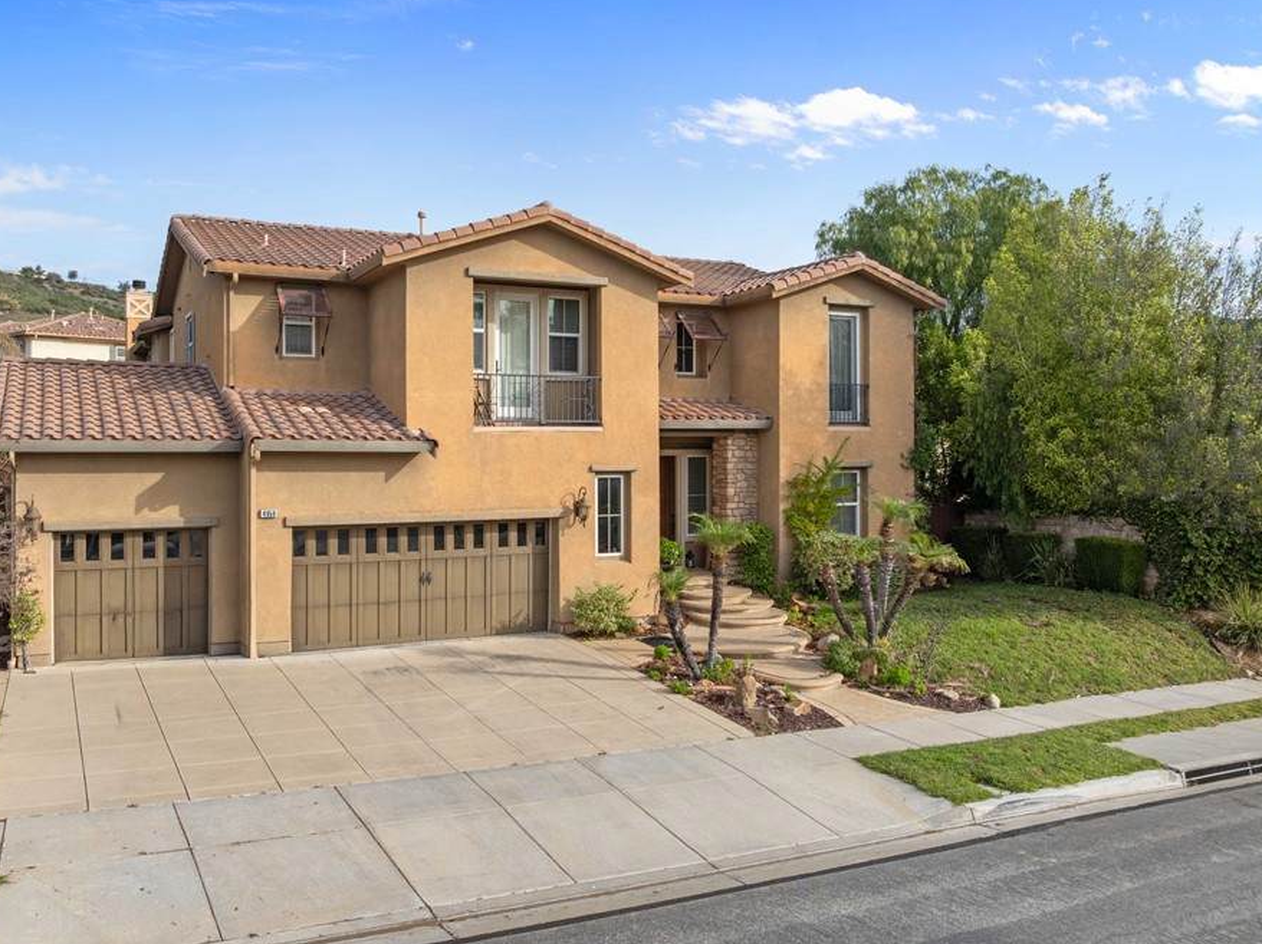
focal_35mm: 28
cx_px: 538
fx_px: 1020
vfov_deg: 49.6
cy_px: 437
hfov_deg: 63.2
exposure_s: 1/640
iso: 100
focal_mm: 12.29
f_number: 4.5
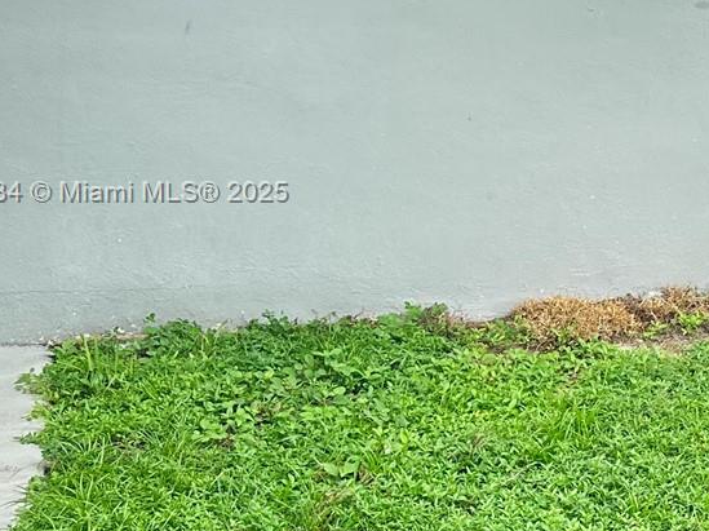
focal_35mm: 70
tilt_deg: -7.8
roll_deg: -4.3
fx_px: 1433
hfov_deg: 24.5
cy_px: 194
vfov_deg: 20.9
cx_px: 908
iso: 80
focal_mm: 6.86
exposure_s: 1/433
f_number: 1.78
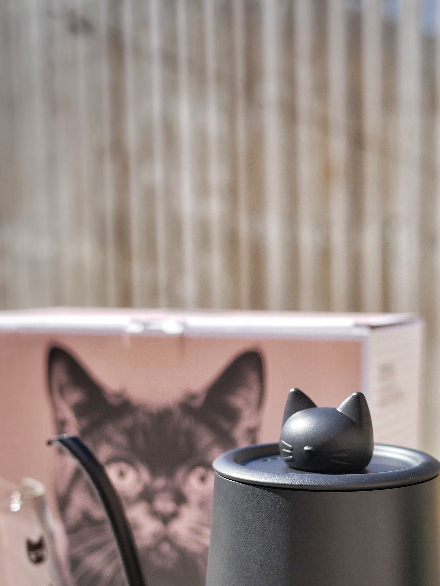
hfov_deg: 20.7
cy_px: 438
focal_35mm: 71
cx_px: 285
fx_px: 1202
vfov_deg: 27.0
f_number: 2.2
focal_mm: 20
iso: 200
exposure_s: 1/4000
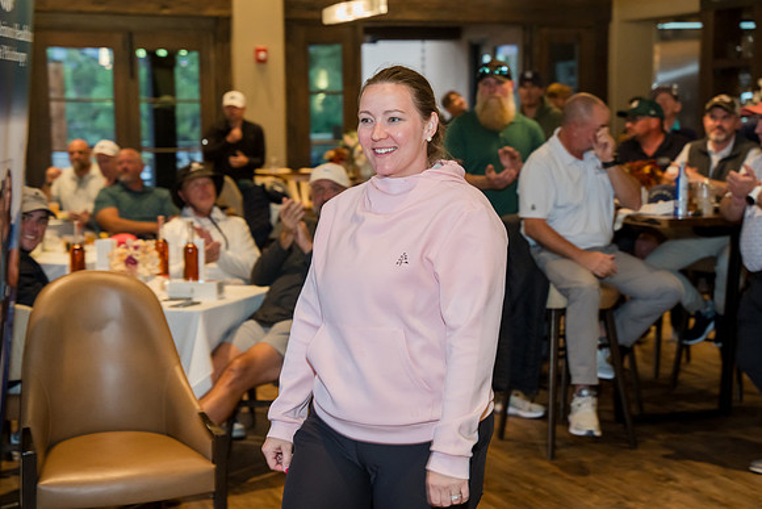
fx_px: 1482
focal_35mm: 70
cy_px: 254
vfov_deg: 19.5
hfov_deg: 28.8
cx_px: 381
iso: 1600
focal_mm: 70
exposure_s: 1/100
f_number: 4.5
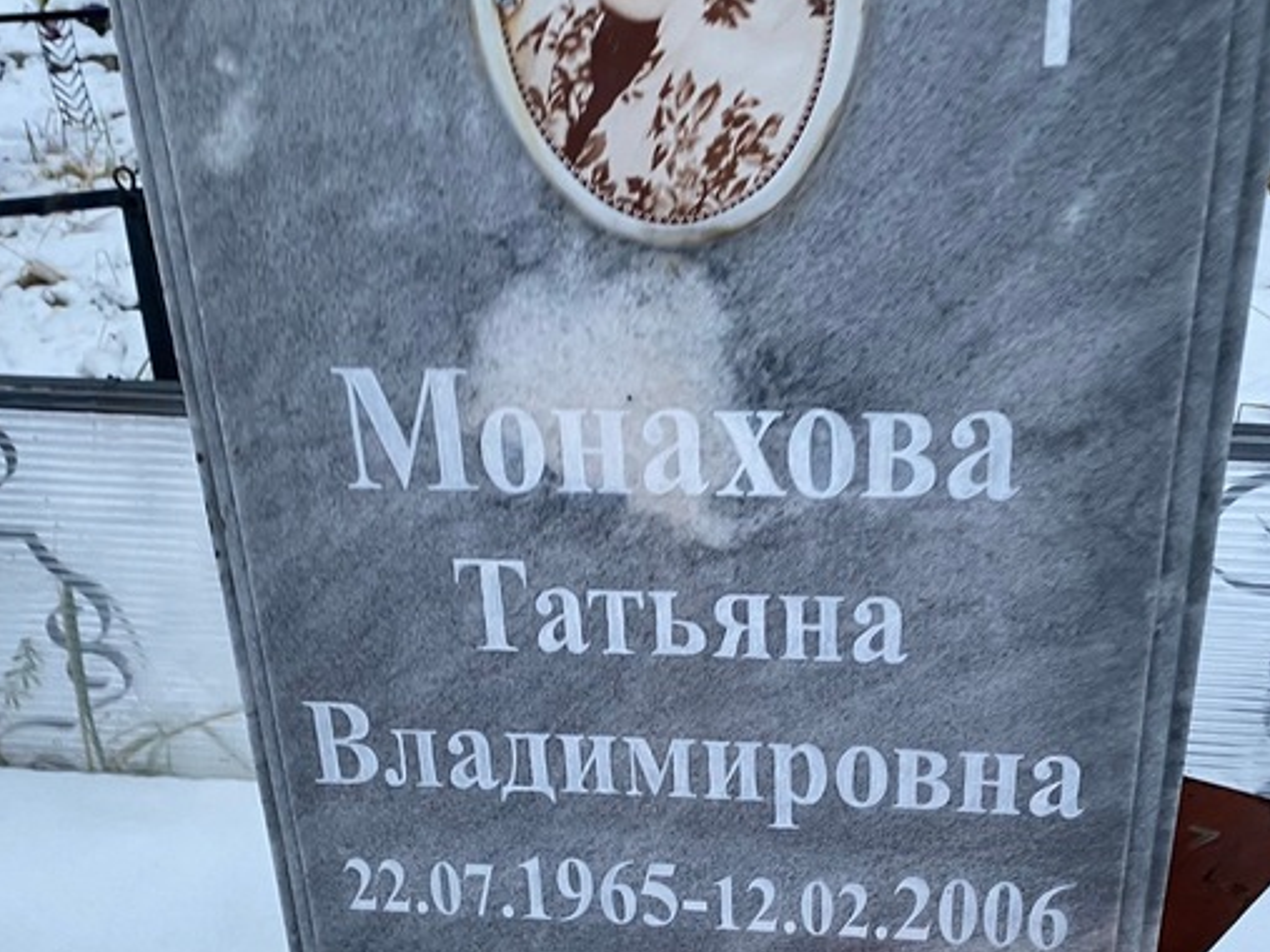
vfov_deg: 35.1
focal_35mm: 41
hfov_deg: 45.8
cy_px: 521
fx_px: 1504
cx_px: 656
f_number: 1.8
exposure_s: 1/69
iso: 125
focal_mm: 4.25
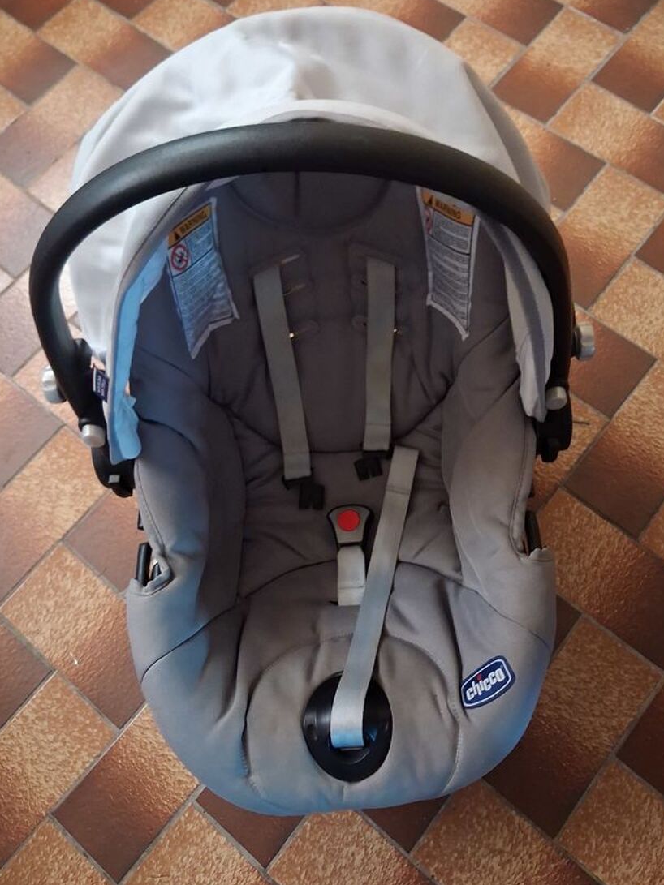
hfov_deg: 42.9
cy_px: 392
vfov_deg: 55.2
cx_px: 367
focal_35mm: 33
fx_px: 844
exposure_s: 1/24
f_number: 1.8
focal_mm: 4
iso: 800
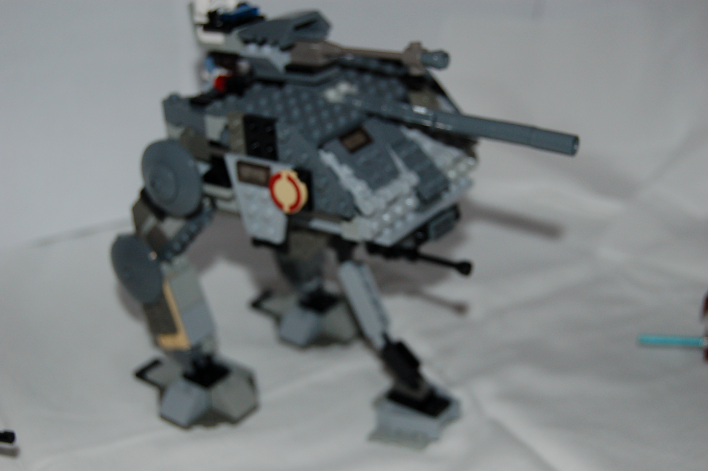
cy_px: 236
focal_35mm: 57
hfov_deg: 35.1
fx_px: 1120
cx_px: 354
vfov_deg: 23.7
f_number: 5
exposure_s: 1/60
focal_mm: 38
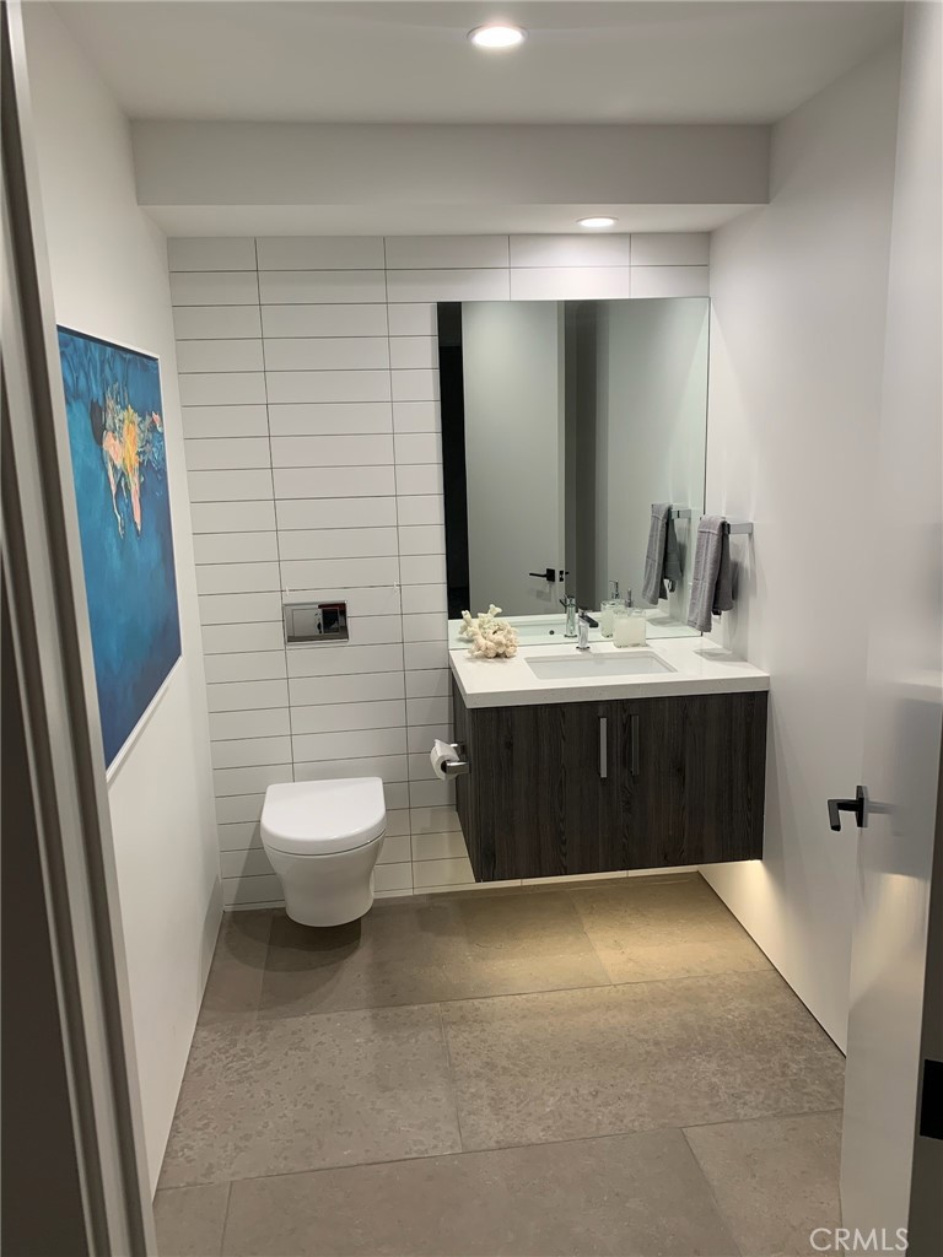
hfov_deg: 53.1
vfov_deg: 67.3
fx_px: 944
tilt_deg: -11.2
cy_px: 628
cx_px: 472
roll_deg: +1.6
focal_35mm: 26
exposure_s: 1/60
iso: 80
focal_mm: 4.25
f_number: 1.8
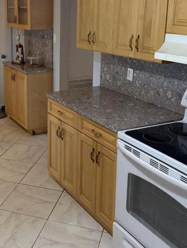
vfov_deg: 40.8
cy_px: 87
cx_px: 41
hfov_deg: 30.9
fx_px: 331
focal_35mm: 46
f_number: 1.78
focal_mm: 6.76
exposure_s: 1/60
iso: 250
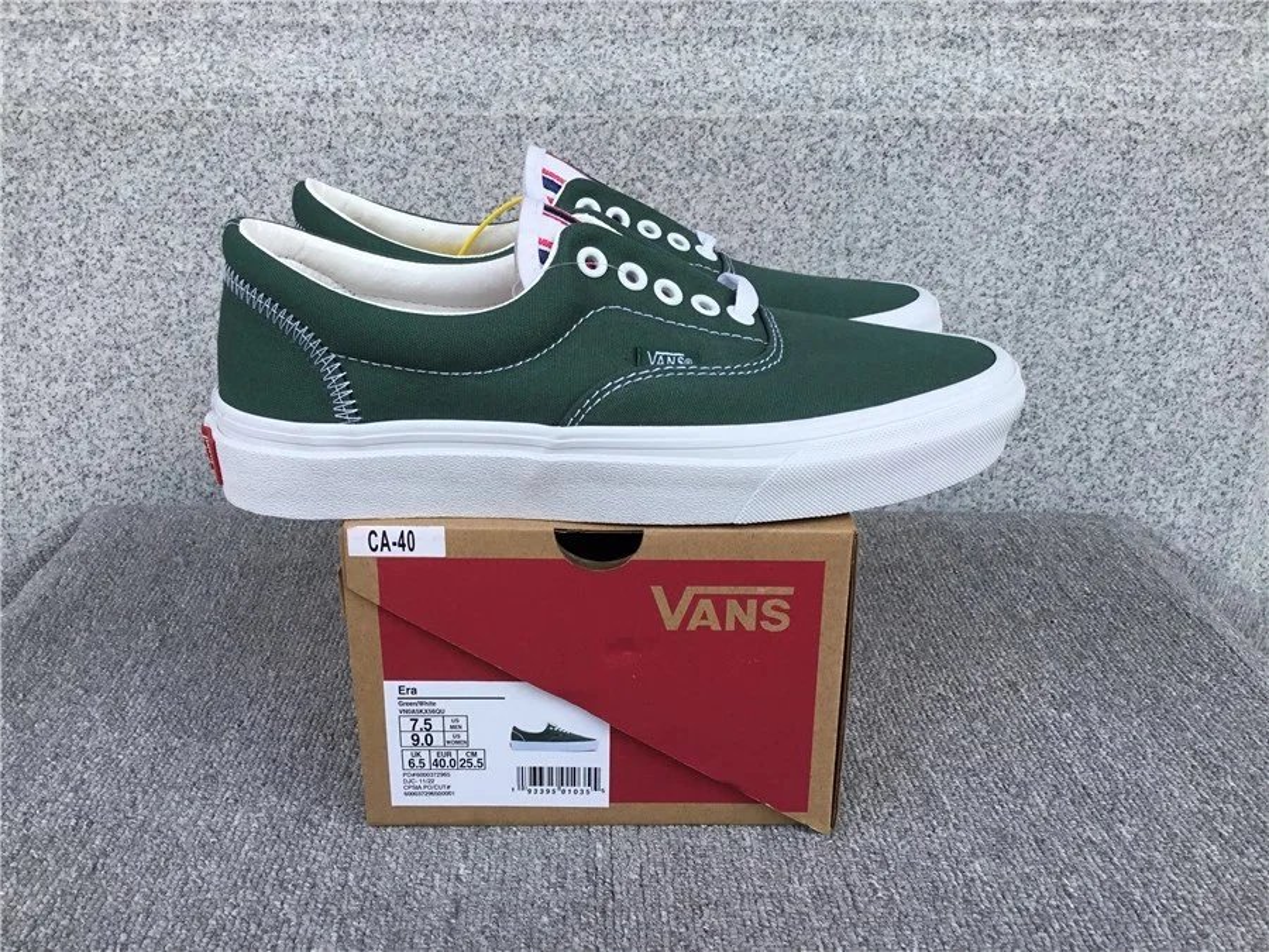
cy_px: 476
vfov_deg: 45.4
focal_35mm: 31
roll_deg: +0.1
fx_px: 1136
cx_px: 634
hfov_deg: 58.4
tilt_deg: -19.2
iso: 25
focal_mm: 3.3
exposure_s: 1/401
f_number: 2.4
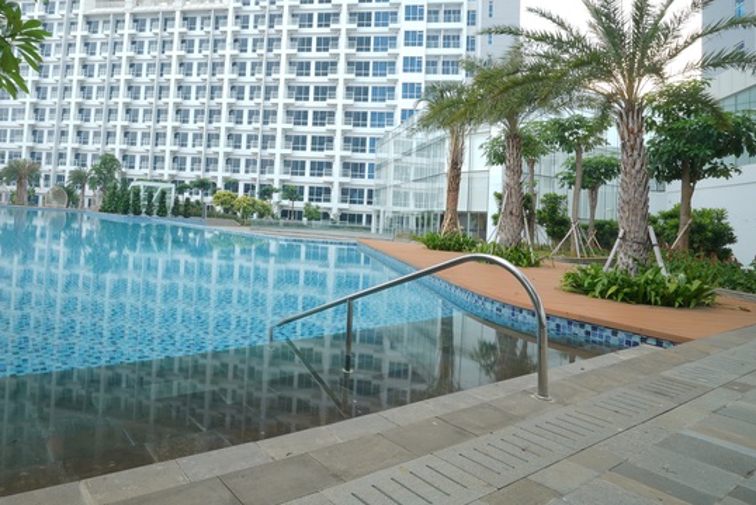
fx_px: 462
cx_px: 259
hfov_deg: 76.3
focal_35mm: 22
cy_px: 186
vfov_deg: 56.5
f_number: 22
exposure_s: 3
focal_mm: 16
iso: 50
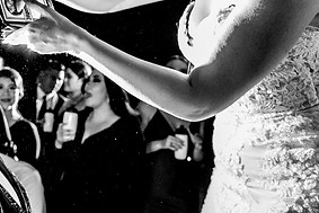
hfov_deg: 37.0
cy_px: 14
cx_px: 48
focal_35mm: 51
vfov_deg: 25.5
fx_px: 452
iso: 2000
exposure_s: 1/125
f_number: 5
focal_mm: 24
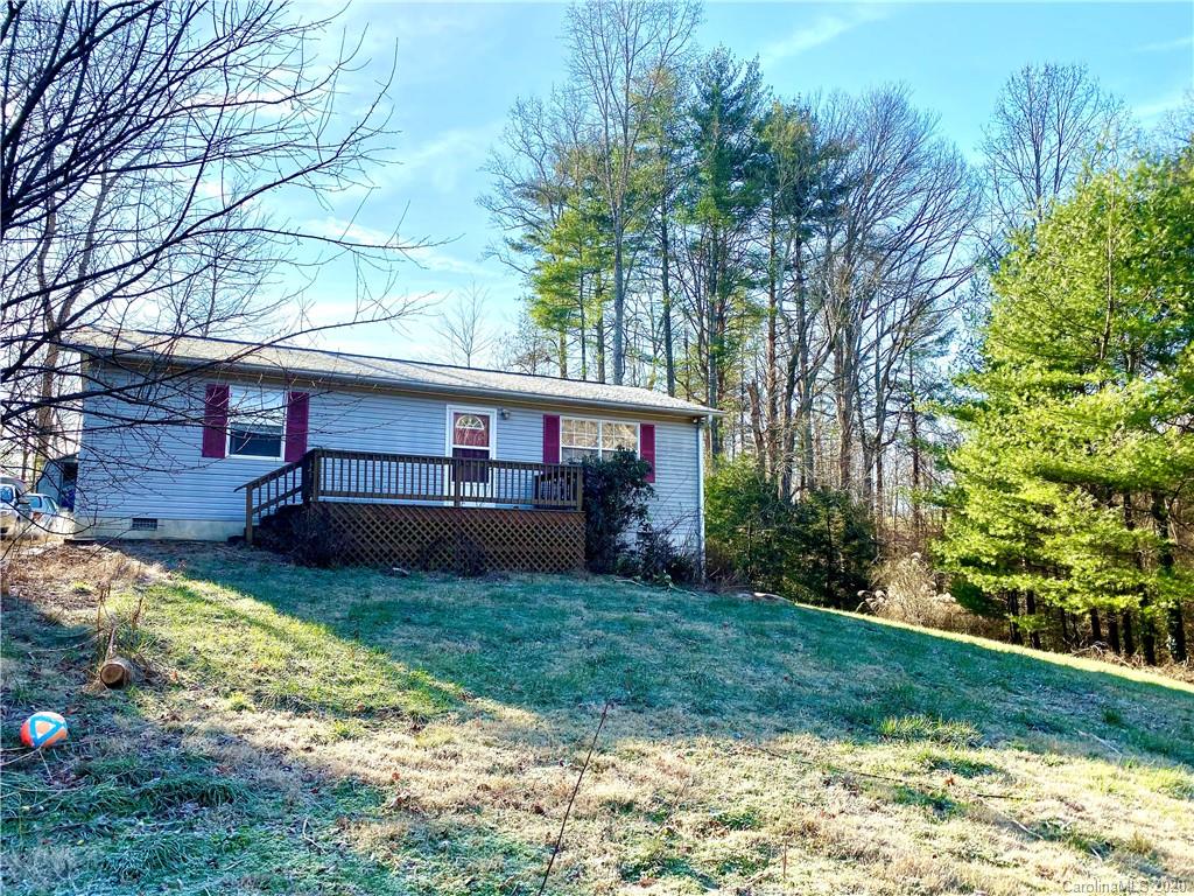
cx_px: 597
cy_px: 448
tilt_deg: +7.9
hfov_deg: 67.3
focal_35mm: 26
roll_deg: -0.8
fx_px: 897
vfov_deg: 53.1
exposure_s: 1/1195
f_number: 1.8
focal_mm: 4.25
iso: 32
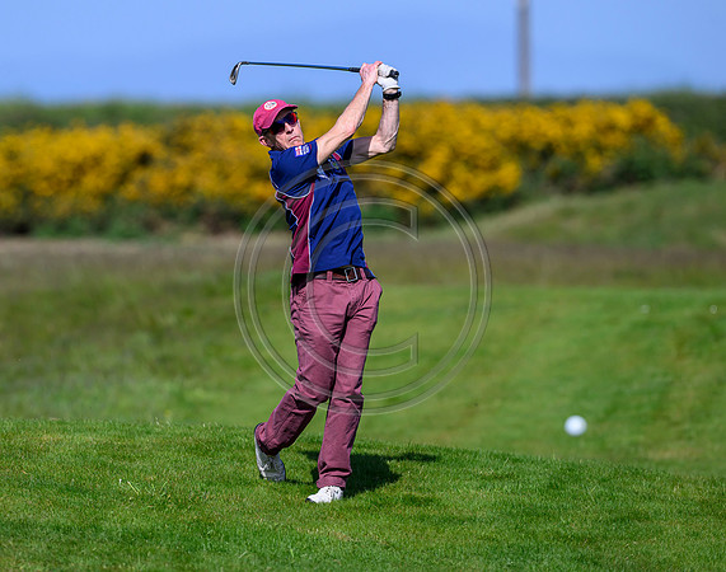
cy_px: 265
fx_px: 10247
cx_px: 265
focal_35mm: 480
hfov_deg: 4.1
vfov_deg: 3.2
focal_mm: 400
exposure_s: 1/5000
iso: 500
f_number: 4.5
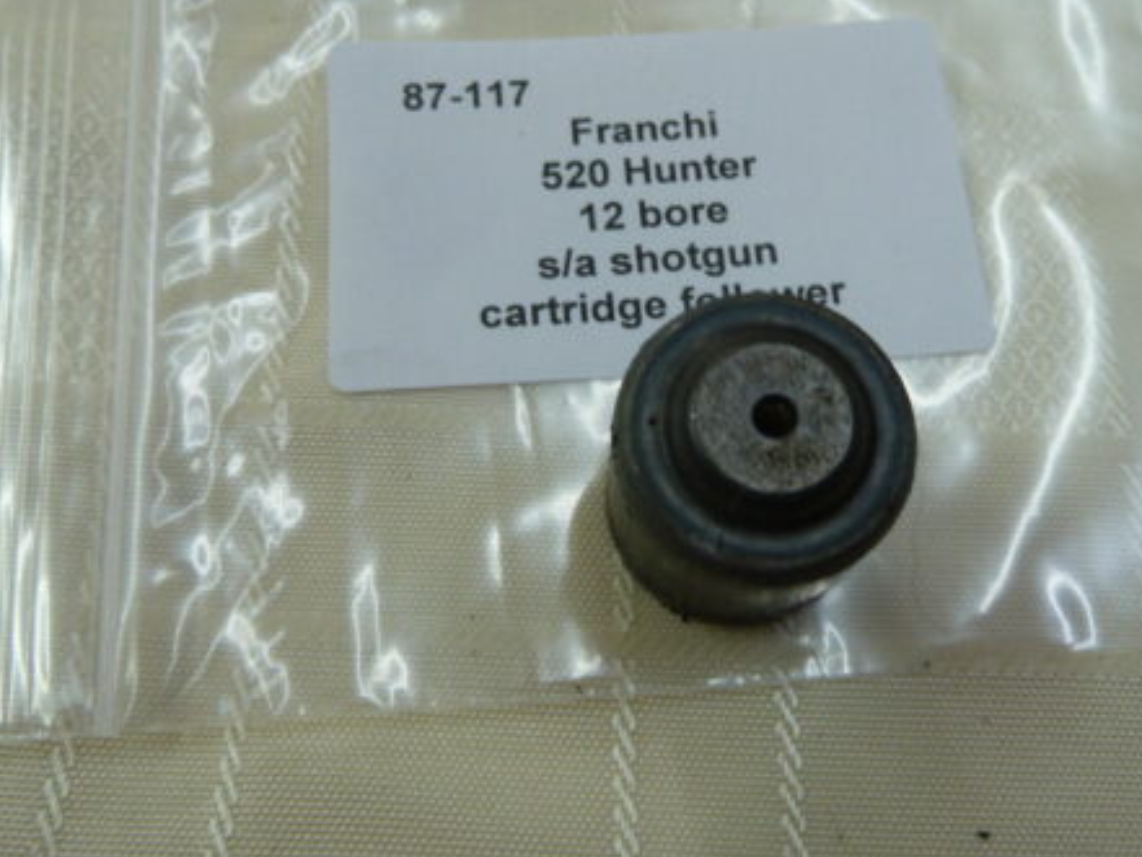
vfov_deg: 41.8
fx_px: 1122
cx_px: 611
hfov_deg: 53.9
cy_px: 406
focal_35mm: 34
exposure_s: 1/30
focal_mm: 4.1
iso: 125
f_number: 3.3
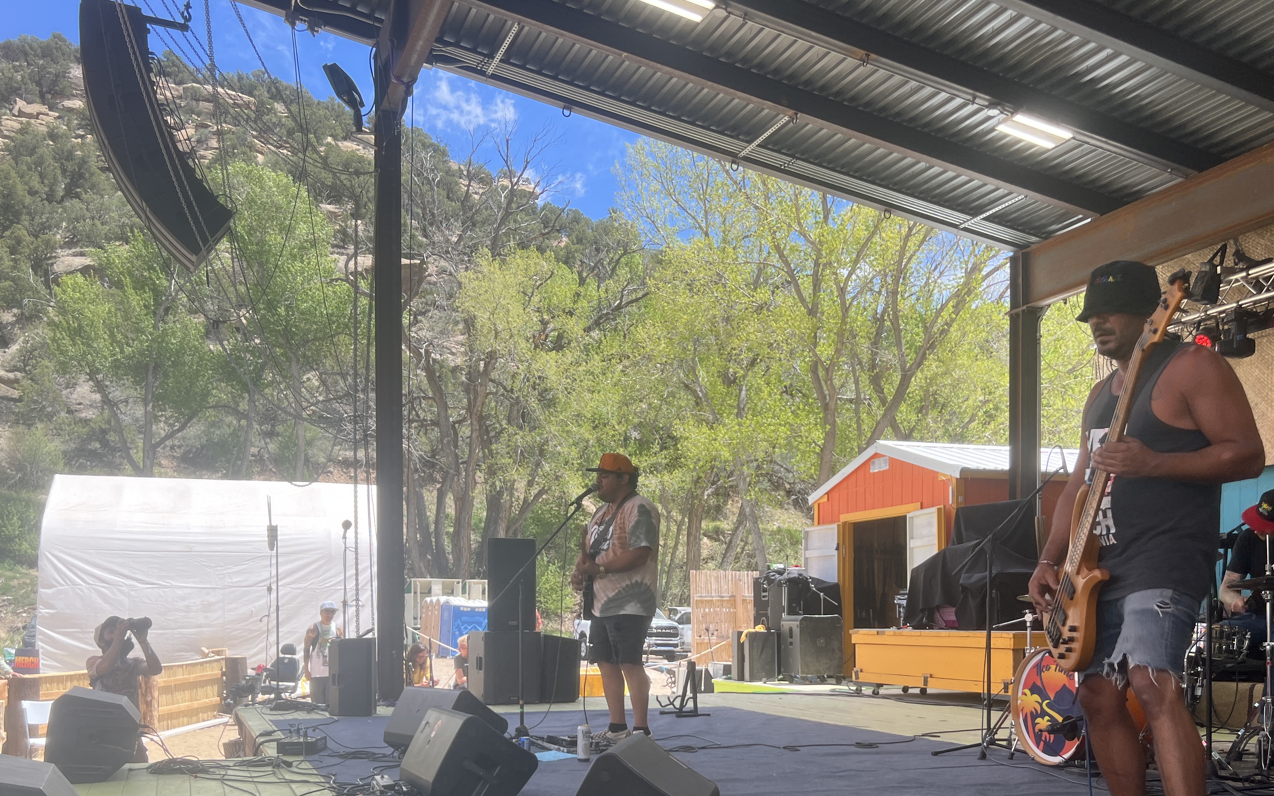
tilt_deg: -1.2
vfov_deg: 34.4
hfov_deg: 54.0
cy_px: 619
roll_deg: +0.5
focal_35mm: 36
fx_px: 1250
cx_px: 644
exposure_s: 1/1295
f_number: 1.5
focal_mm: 5.7
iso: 50
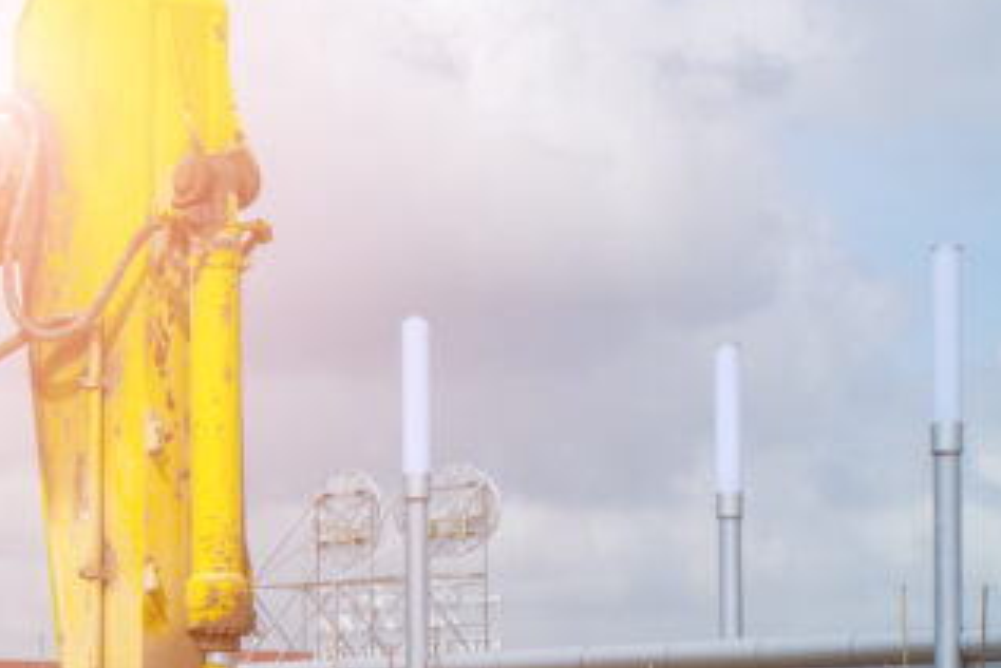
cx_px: -333
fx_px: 4506
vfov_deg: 8.4
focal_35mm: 162
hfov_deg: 12.3
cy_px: 765
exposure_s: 1/200
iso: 100
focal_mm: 50
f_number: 11
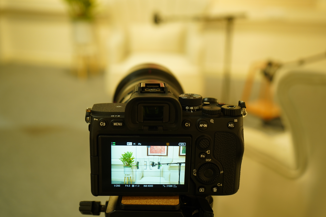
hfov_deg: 48.5
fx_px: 362
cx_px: 163
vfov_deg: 33.4
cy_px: 108
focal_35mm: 40
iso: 1000
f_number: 4
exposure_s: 1/50
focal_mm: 40
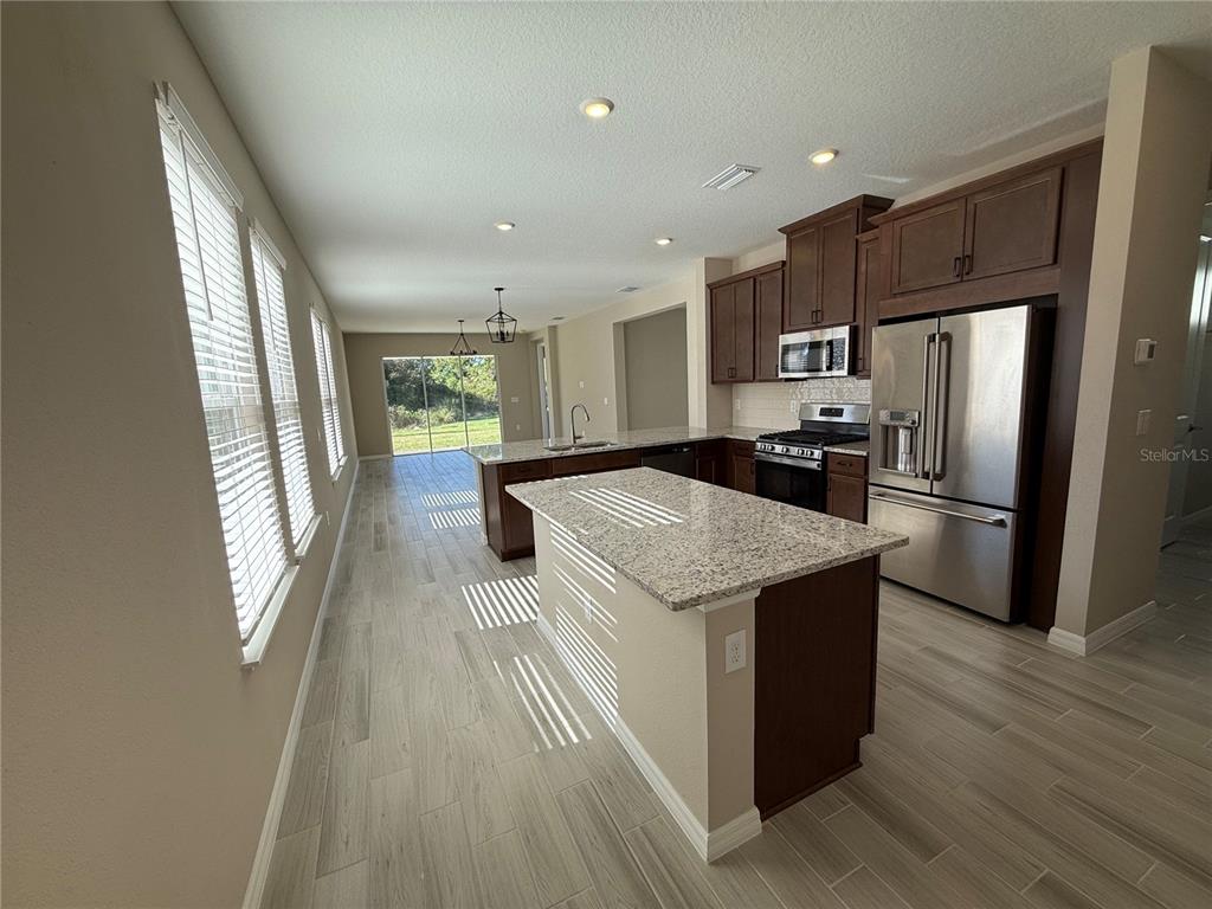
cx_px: 606
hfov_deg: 102.1
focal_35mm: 14
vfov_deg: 85.7
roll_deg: +2.5
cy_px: 454
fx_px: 490
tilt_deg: -8.6
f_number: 2.2
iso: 50
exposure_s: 1/248
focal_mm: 2.22
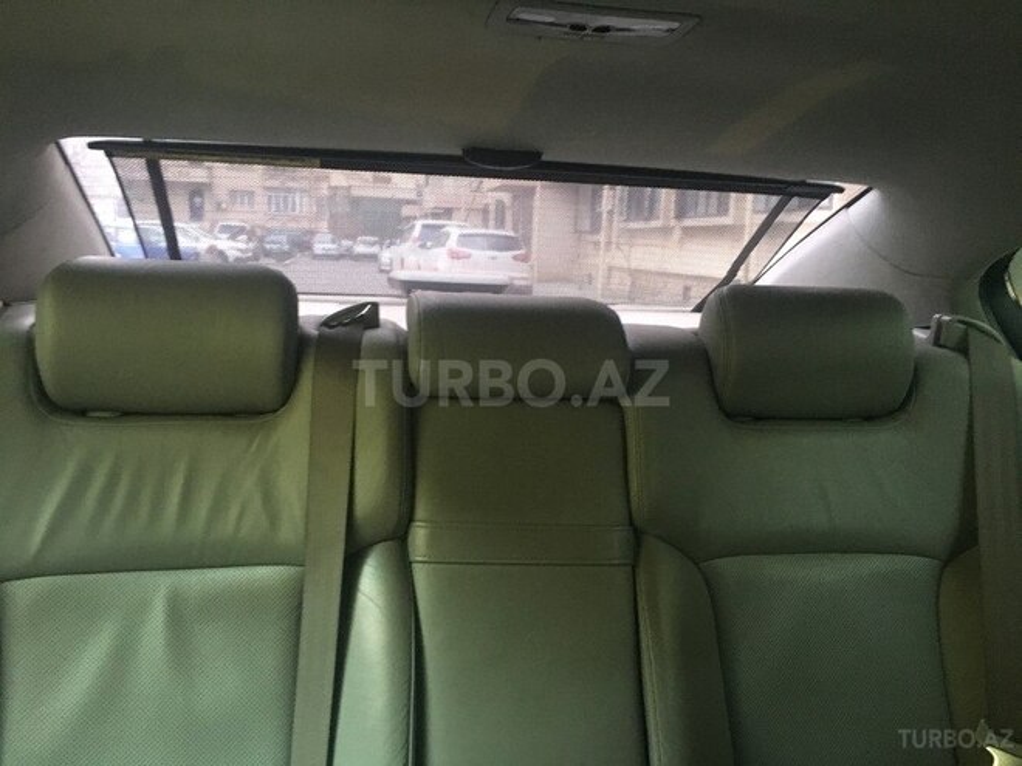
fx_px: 856
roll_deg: -2.5
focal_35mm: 29
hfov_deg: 61.7
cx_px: 511
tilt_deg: -8.5
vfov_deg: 48.2
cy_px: 383
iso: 200
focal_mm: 4.15
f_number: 2.2
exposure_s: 1/17
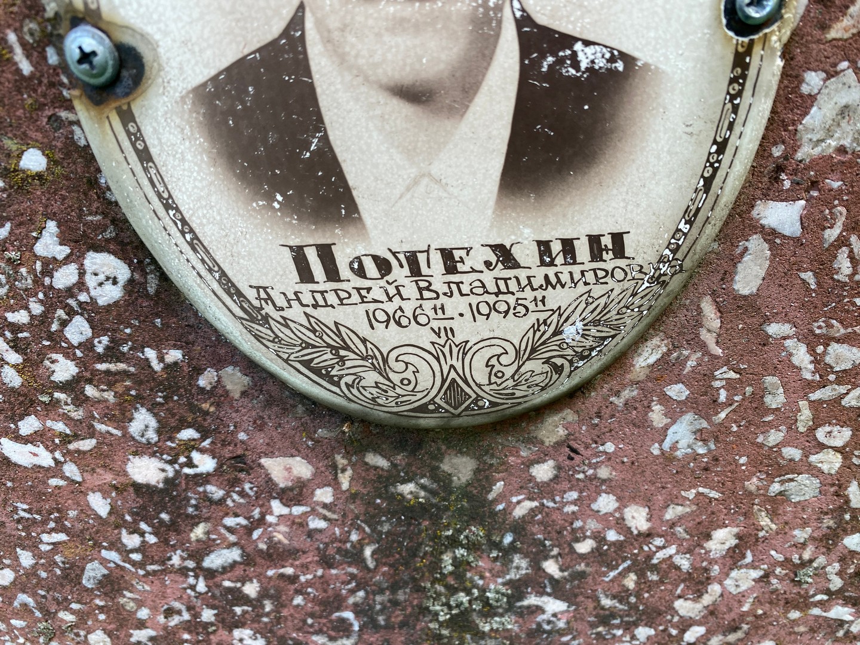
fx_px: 621
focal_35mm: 25
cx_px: 430
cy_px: 322
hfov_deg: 69.4
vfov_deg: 54.9
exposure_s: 1/283
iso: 32
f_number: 1.8
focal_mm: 4.25
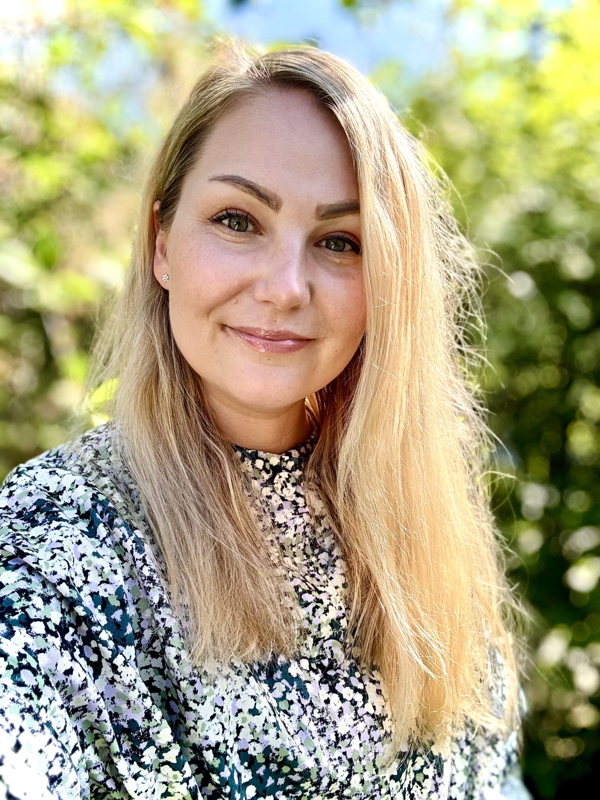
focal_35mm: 30
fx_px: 693
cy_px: 400
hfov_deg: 46.8
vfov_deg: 60.0
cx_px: 300
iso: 25
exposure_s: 1/316
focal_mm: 2.69
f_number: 1.9
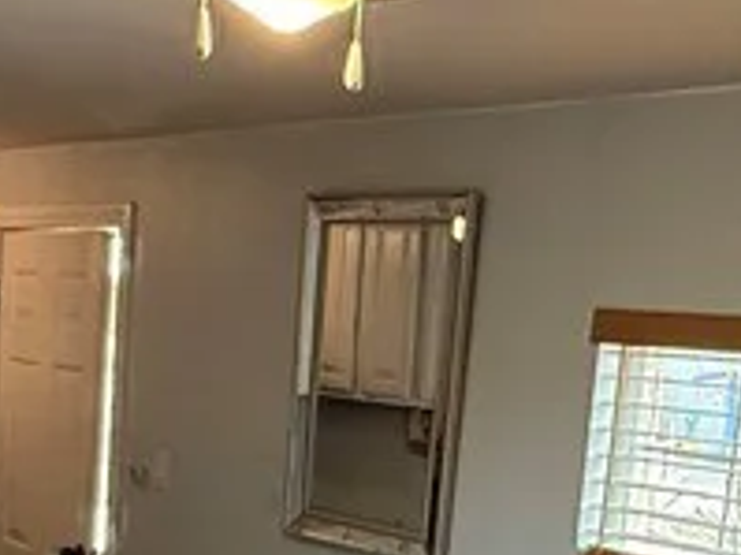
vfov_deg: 18.8
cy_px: 738
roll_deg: -5.6
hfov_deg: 27.0
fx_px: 1540
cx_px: 451
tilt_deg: -12.7
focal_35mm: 72
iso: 320
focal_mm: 2.22
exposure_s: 1/76
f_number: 2.2
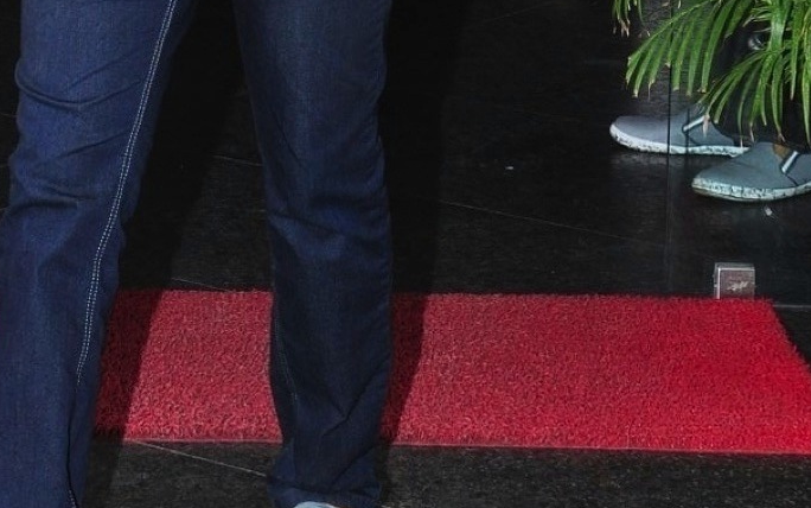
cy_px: -250
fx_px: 4009
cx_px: 229
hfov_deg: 11.5
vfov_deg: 7.1
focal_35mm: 181
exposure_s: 1/125
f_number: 8
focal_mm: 45
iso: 400
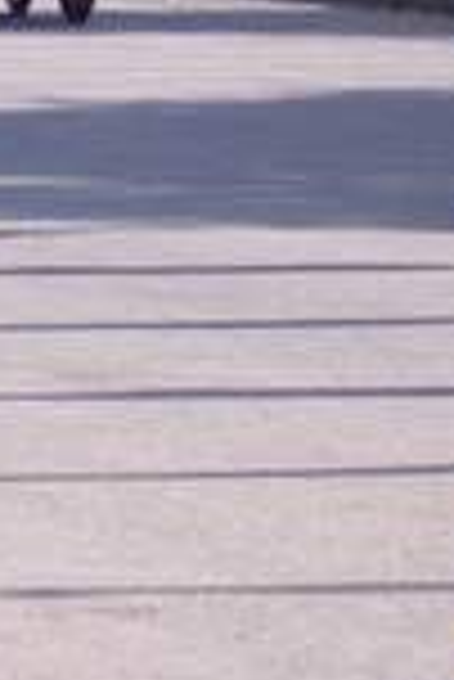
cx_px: -198
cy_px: -113
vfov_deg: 4.1
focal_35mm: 502
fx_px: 9474
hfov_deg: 2.7
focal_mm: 24
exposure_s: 1/350
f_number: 4.8
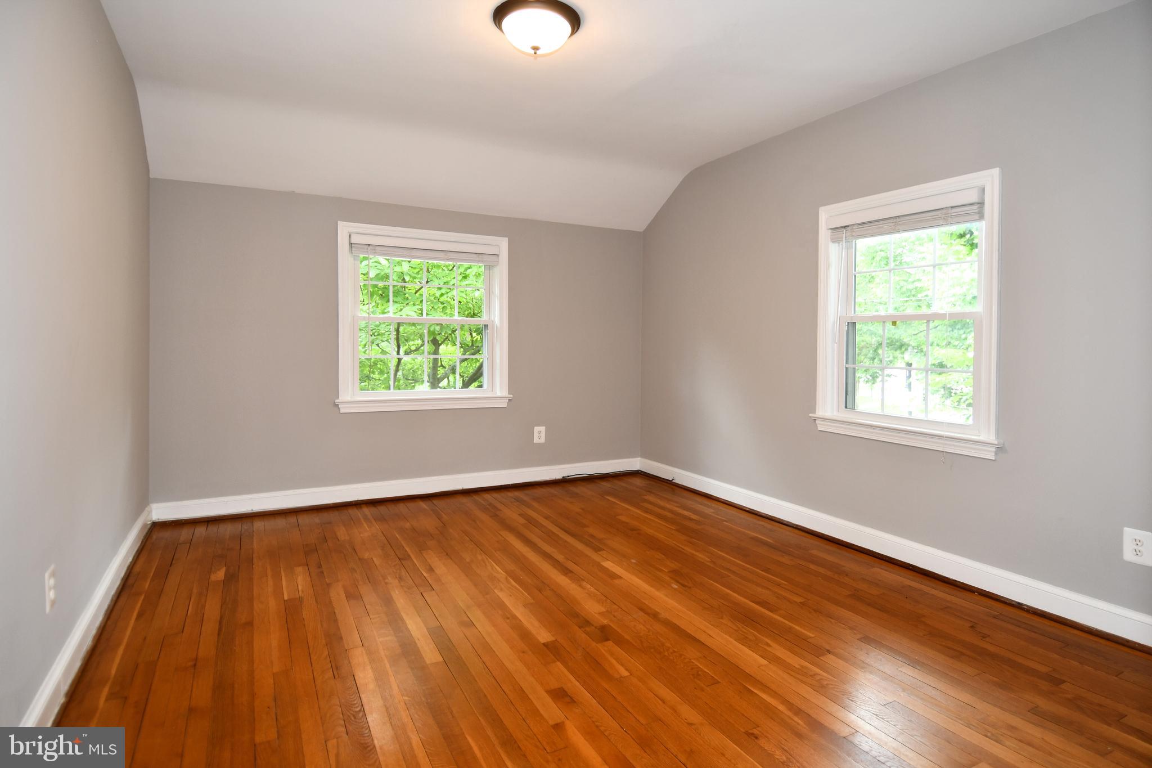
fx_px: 576
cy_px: 384
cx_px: 576
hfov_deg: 90.0
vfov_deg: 67.4
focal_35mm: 18
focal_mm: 12
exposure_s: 1/60
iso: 360
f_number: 4
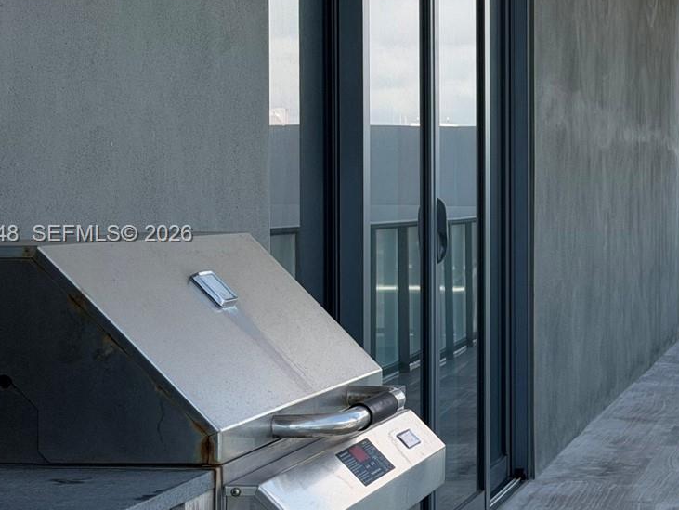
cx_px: 646
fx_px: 2061
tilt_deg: -1.4
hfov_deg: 18.3
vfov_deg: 14.1
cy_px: 235
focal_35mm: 105
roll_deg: +1.0
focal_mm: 6.76
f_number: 1.78
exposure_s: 1/2342
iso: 80
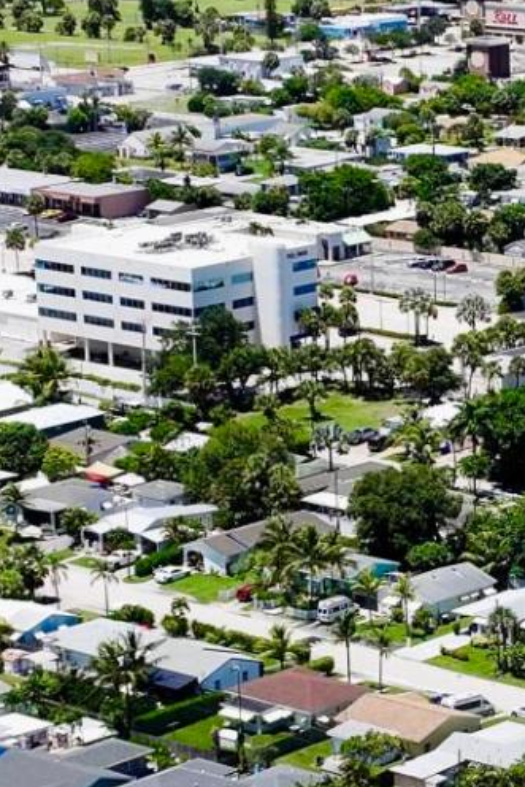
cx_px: 608
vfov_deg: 14.0
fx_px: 3169
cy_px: 673
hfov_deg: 9.4
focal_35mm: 145
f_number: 2.8
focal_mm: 12.29
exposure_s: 1/400
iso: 120
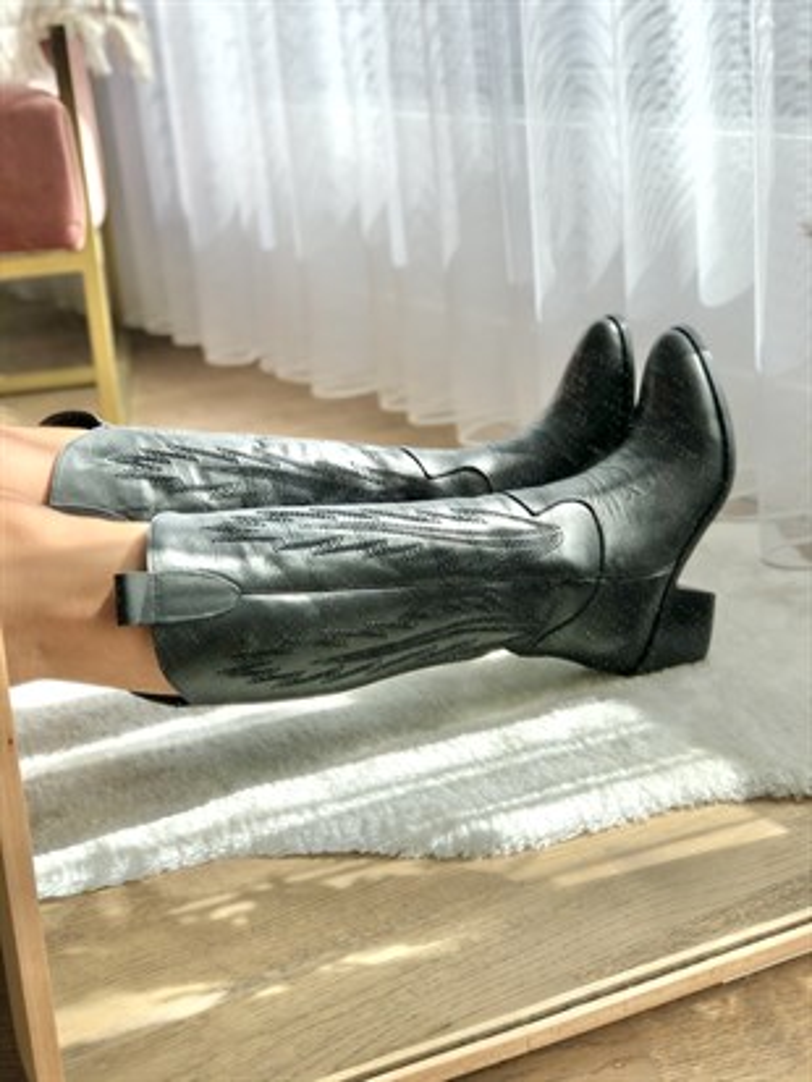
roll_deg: -0.4
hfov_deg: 25.7
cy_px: 541
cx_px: 406
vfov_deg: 33.8
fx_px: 1782
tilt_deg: -34.9
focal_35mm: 57
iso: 20
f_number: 2.8
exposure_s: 1/251
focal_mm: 6.6
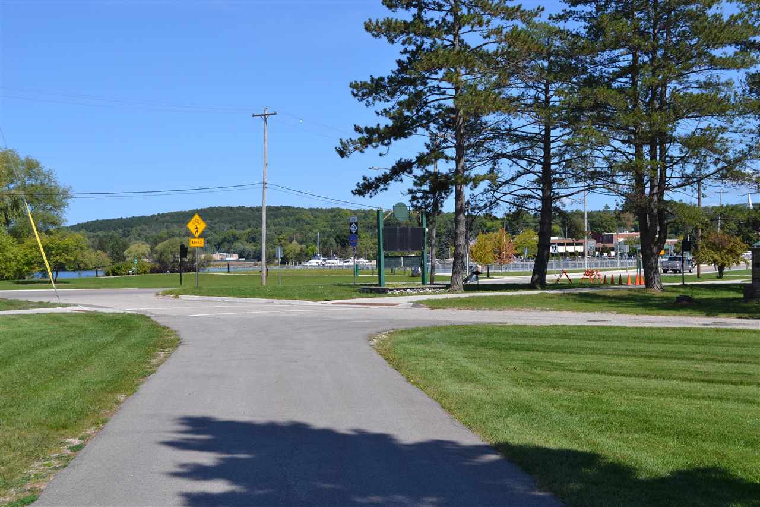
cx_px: 380
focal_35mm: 48
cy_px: 254
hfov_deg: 41.1
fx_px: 1013
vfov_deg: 28.1
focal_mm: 32
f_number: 8
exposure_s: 1/250
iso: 100
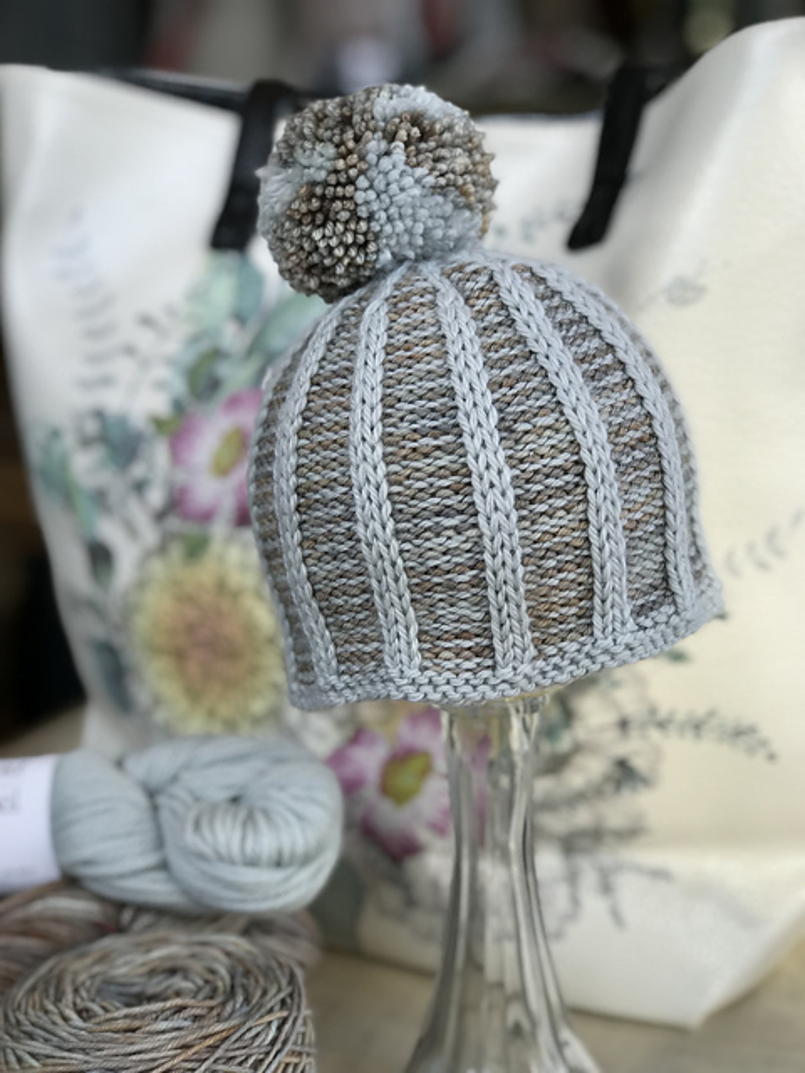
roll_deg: +1.8
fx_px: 1767
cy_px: 536
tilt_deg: -13.0
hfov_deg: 25.7
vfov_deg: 33.8
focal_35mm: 57
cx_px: 402
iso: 20
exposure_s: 1/132
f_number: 2.8
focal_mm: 6.6
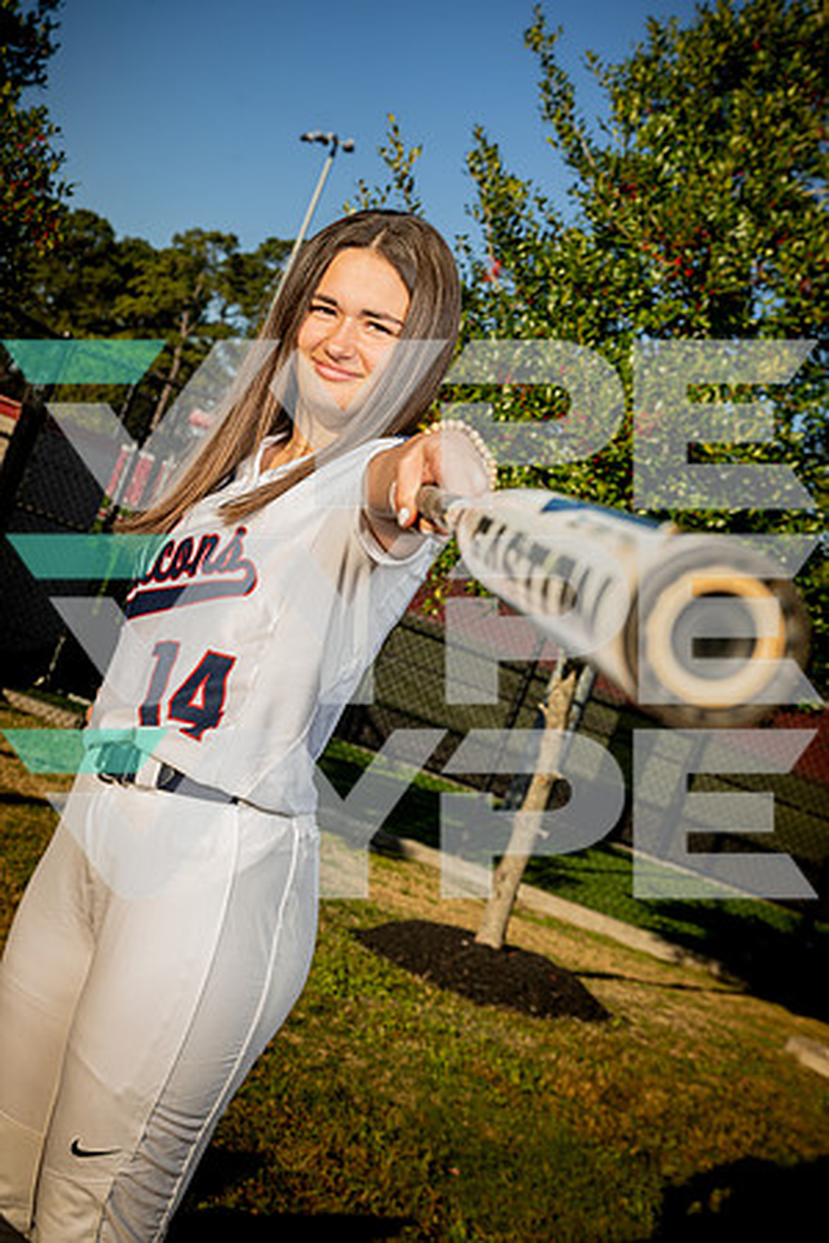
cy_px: 622
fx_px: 1692
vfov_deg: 40.3
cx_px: 414
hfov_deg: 27.5
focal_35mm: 49
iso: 100
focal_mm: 49
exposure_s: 1/250
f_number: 8
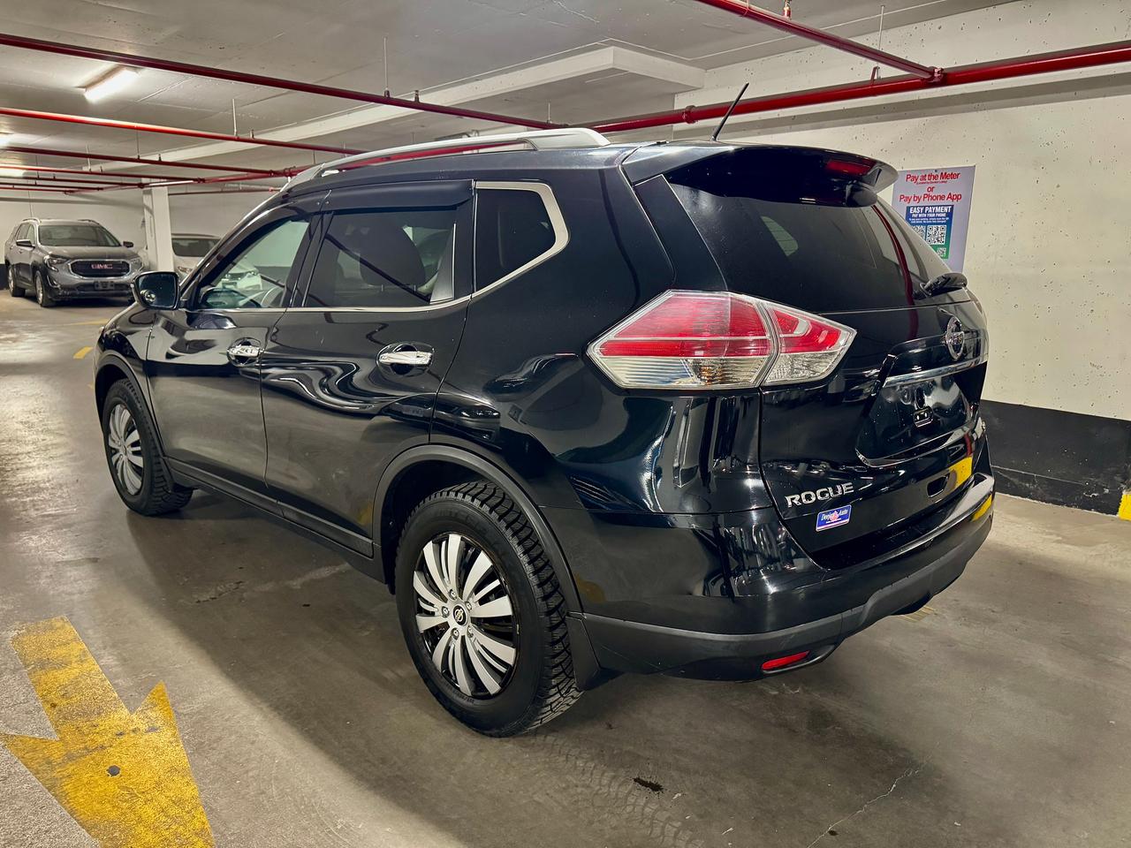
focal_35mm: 24
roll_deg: -1.2
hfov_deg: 71.6
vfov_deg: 56.8
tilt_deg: -13.1
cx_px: 566
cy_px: 424
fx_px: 784
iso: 800
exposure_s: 1/60
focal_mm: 6.76
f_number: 1.78
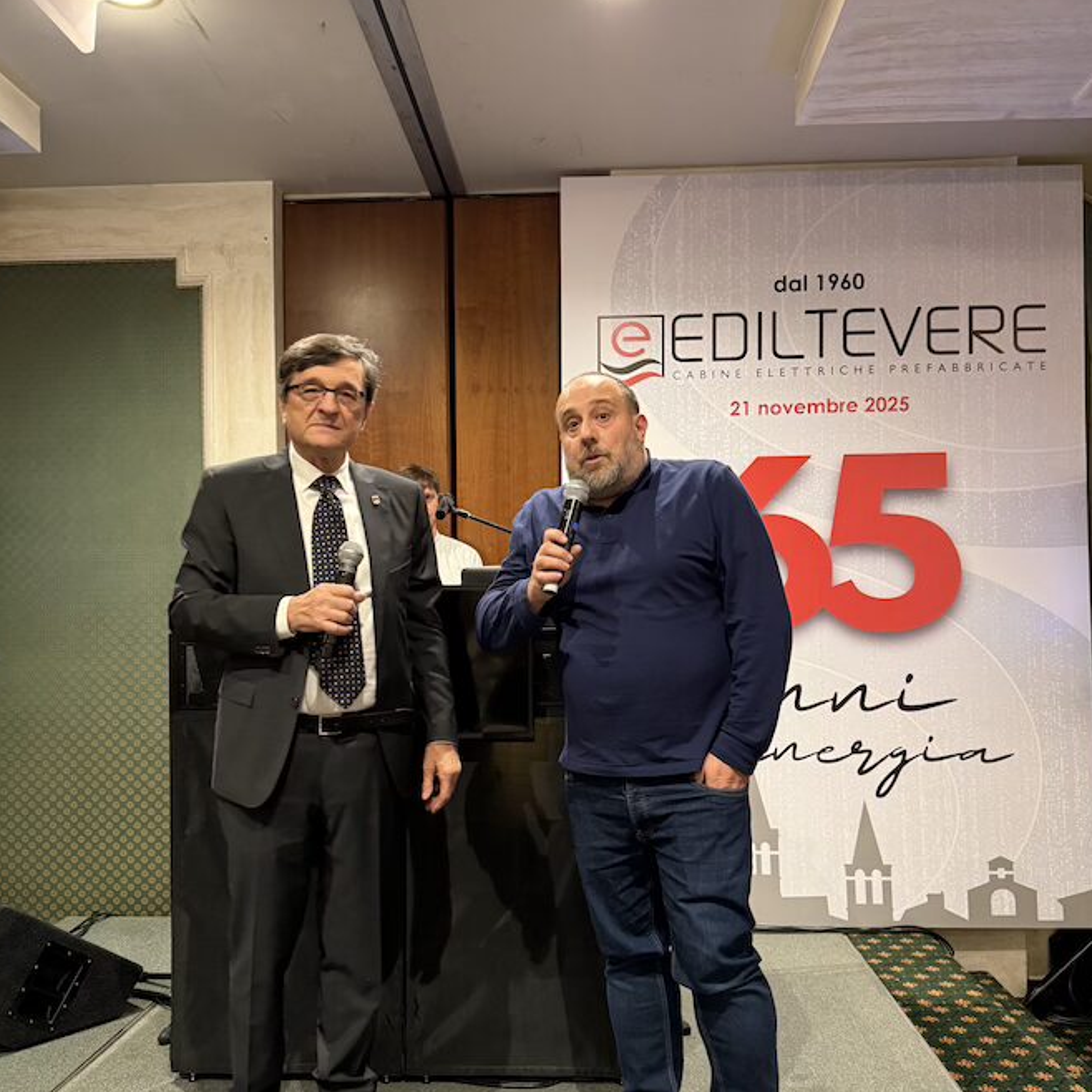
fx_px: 1035
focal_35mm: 29
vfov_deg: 55.5
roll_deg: +0.3
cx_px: 545
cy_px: 606
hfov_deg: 55.6
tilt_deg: +1.2
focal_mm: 6.76
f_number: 1.78
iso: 500
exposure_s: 1/50
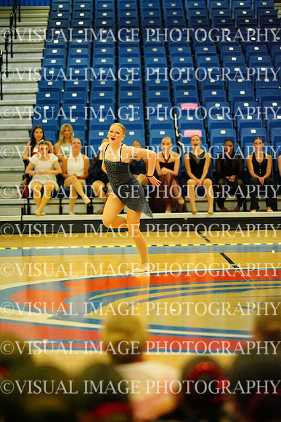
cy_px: 211
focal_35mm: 150
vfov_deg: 13.7
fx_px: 1755
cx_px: 140
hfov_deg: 9.2
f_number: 2.8
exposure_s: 1/1600
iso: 25600
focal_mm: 150
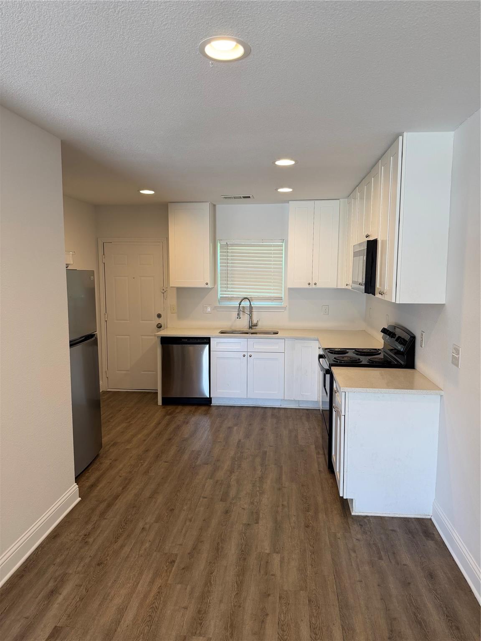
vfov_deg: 71.6
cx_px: 240
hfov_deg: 56.8
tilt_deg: -6.7
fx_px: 445
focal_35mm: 24
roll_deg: +0.4
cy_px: 320
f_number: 1.78
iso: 125
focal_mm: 6.76
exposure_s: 1/120
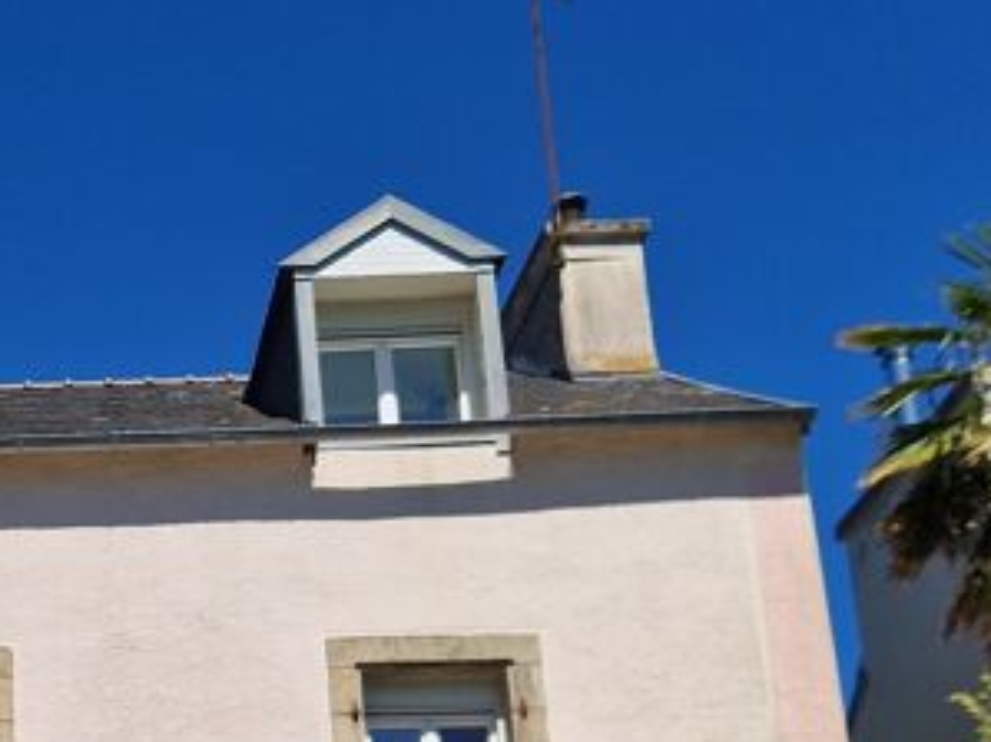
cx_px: -255
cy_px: 914
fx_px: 2204
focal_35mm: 77
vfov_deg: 18.1
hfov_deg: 22.9
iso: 50
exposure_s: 1/3704
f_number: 1.8
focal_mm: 5.4
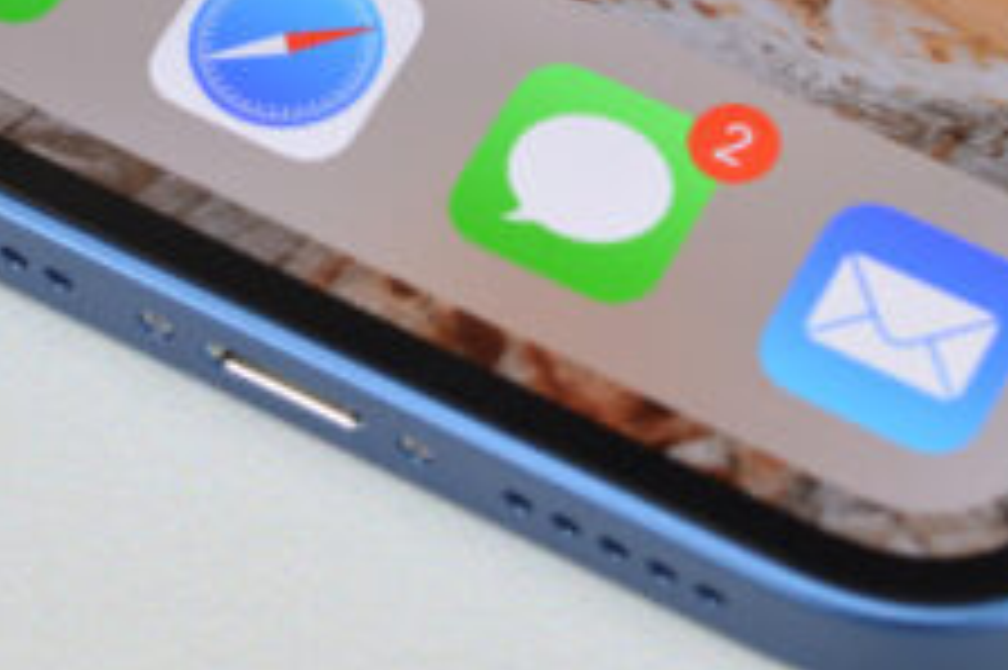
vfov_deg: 10.1
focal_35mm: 135
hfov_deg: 15.2
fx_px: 3777
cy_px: 189
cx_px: 508
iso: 400
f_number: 5.6
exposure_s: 1/125
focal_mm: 48
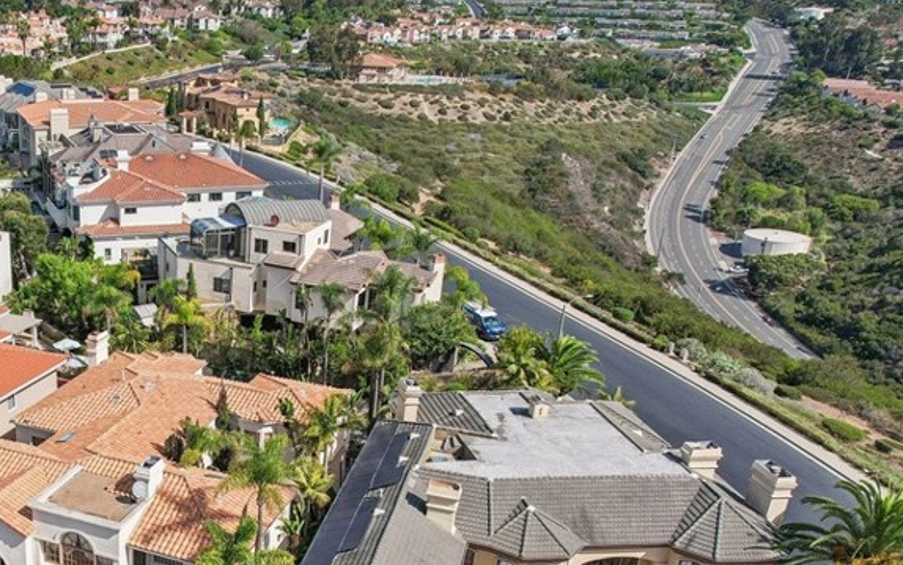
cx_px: 151
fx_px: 985
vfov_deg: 31.4
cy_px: 433
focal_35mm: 40
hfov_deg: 46.1
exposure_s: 1/3200
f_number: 2.8
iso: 140
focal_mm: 8.4
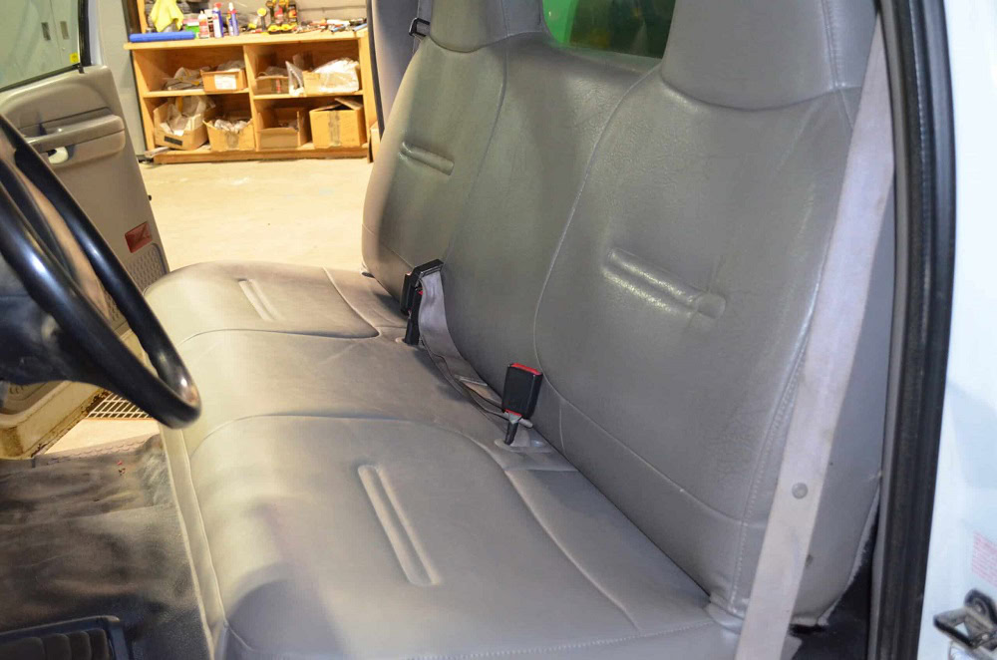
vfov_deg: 34.1
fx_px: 1078
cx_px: 498
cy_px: 330
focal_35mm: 39
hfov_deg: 49.6
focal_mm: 26
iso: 2500
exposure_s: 1/60
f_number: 4.2
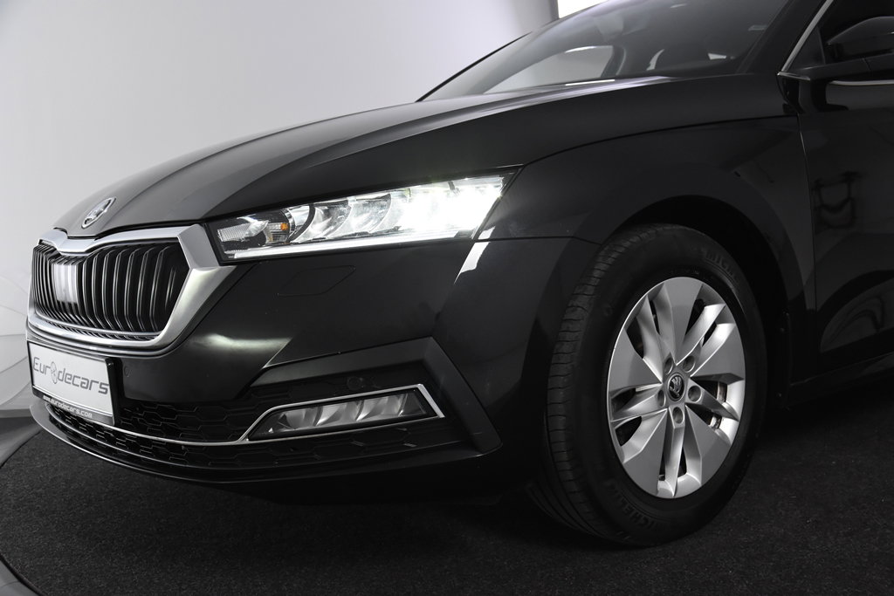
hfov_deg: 49.5
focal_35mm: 39
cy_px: 298
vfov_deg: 34.2
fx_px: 969
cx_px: 447
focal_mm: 26
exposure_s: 1/125
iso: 1600
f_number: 5.6
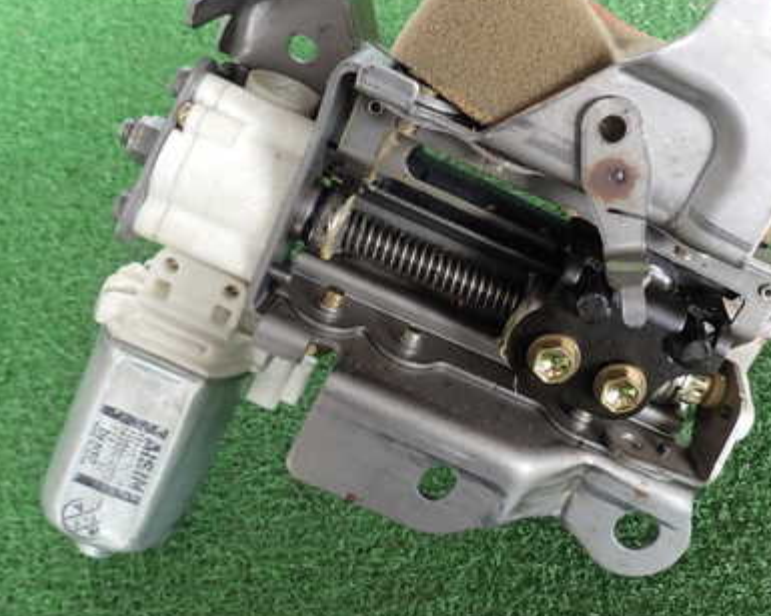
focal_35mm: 38
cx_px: 553
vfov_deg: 38.9
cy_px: 230
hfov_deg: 46.6
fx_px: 867
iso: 200
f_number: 2.8
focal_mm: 4.5
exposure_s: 1/50
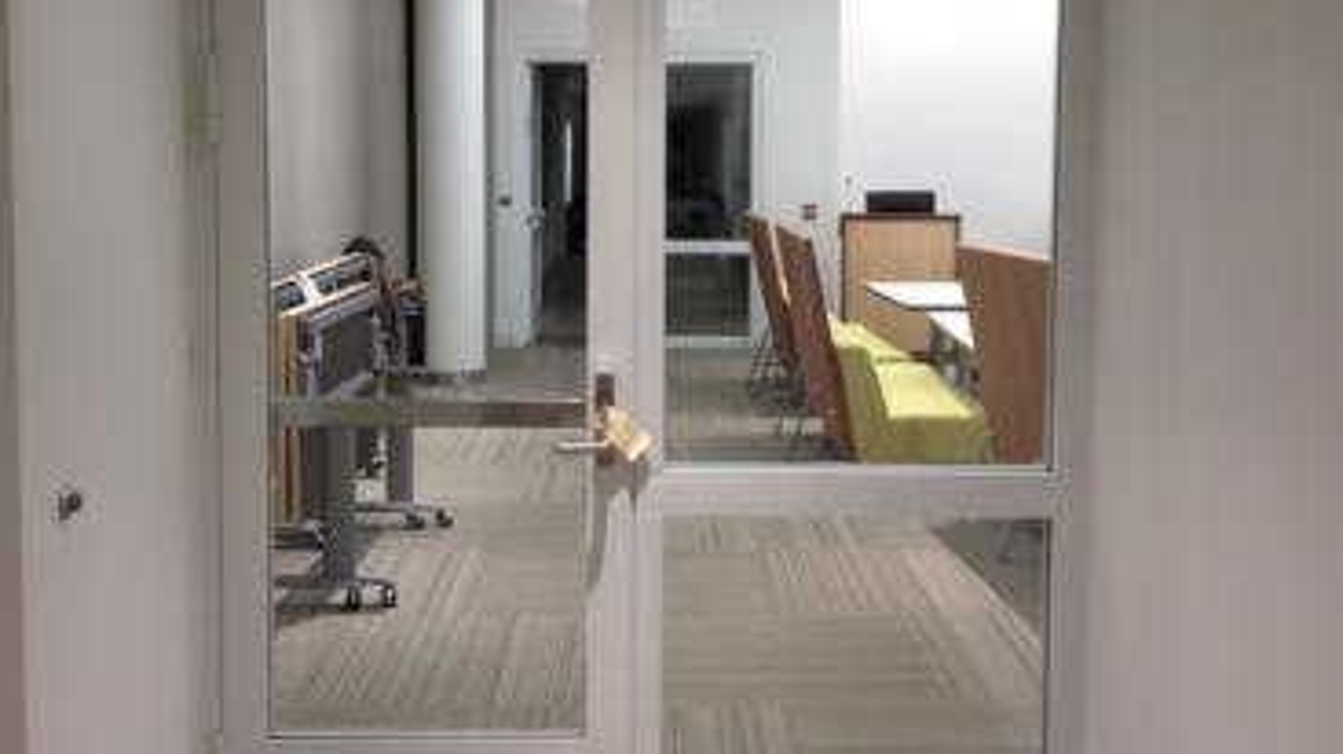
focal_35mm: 52
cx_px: 675
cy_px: 296
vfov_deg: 23.0
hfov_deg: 39.9
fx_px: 1851
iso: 50
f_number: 2.4
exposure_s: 1/20
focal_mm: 4.28
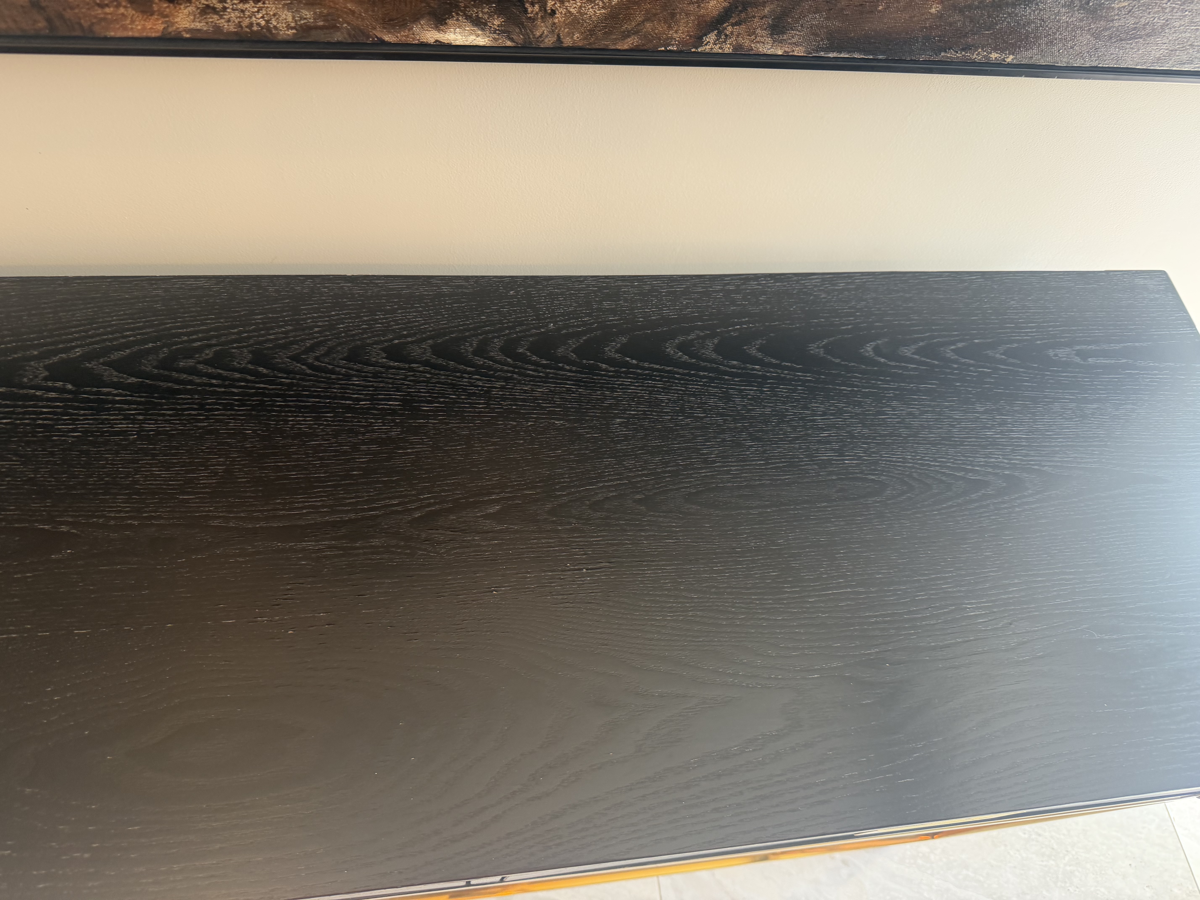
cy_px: 450
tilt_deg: -61.4
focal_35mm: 24
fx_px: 832
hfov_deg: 71.6
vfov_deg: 56.8
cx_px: 600
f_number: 1.78
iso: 125
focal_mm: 6.76
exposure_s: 1/121
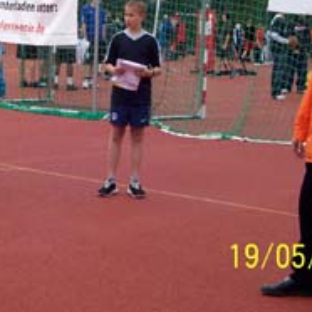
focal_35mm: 109
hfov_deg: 15.8
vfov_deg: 15.8
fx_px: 1111
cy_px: 44
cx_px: 47
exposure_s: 1/500
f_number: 5.6
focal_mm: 10.7
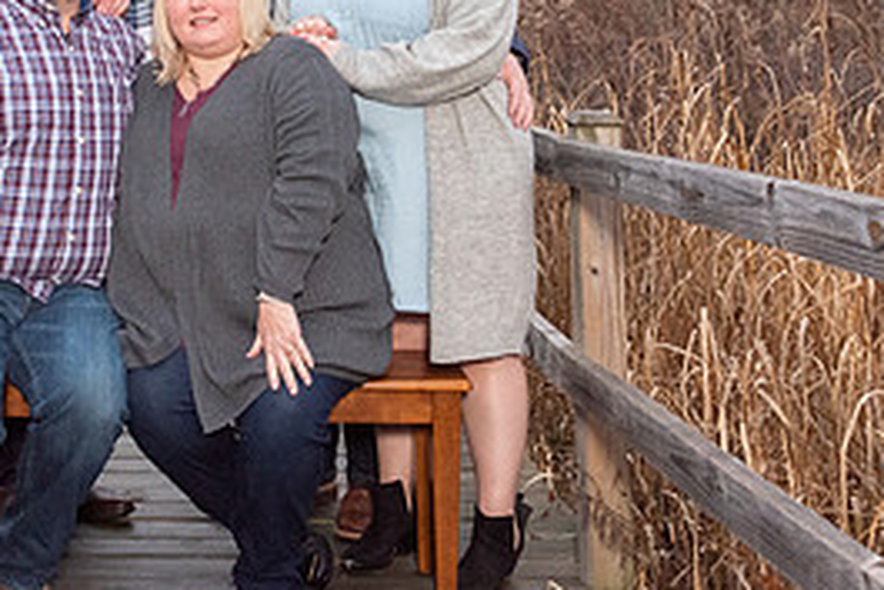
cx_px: 267
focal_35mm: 70
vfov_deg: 19.2
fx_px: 1720
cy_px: 68
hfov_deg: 28.6
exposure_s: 1/200
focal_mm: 32
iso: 2000
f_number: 5.6
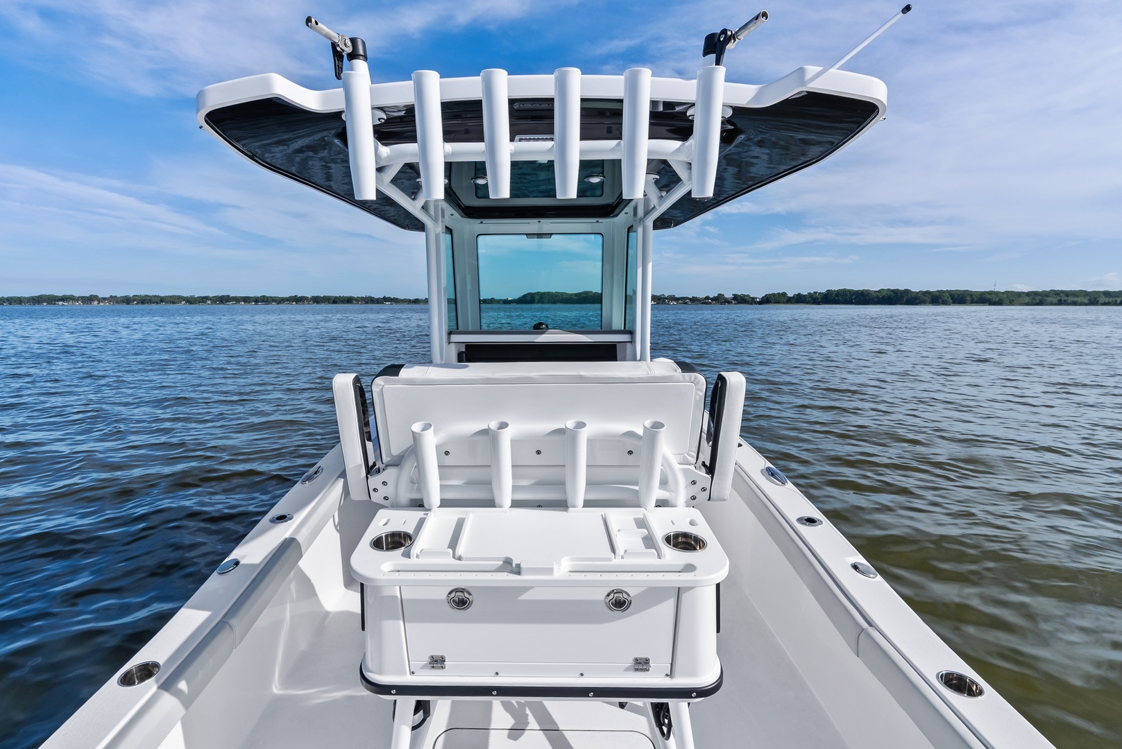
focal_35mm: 16
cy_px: 374
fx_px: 499
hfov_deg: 96.7
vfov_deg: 73.8
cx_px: 561
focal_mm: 16
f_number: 13
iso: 100
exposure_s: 1/200
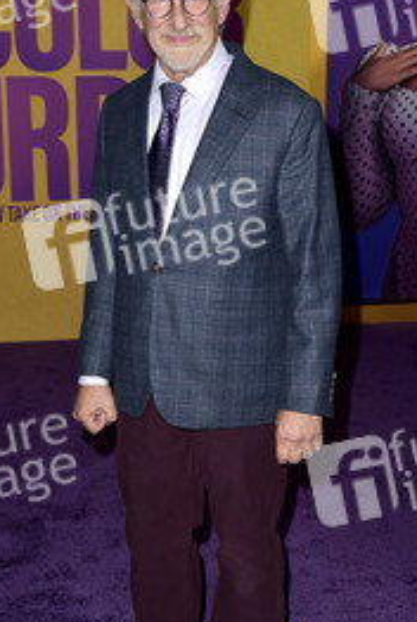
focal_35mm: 73
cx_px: 214
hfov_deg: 18.7
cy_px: 352
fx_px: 1265
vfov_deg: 27.6
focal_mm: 48
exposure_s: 1/250
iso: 320
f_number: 6.3
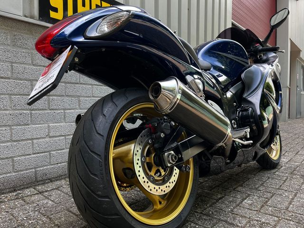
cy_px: 114
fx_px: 228
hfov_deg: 67.3
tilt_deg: -3.2
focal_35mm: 26
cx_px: 152
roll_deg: -0.1
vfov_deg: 53.1
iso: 40
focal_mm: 5.1
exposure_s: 1/121
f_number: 1.6
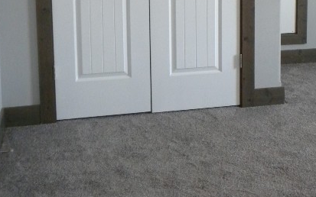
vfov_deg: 17.4
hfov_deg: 28.1
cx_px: 199
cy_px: -7
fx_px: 629
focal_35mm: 73
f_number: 3.5
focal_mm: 6.6
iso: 400
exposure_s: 1/35
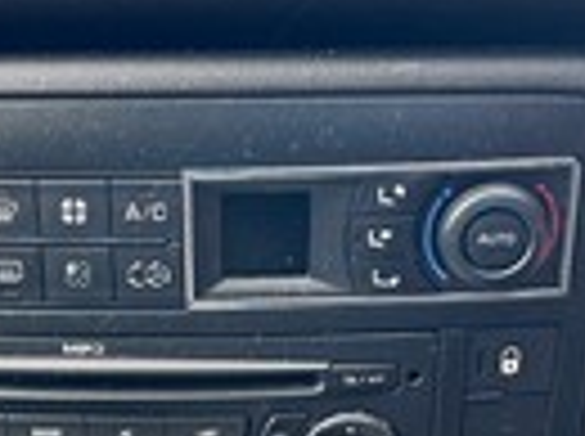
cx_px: 189
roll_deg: +1.7
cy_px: 342
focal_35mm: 70
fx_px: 1181
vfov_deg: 20.7
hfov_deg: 27.6
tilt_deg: -27.2
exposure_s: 1/105
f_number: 1.5
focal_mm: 5.7
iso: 125
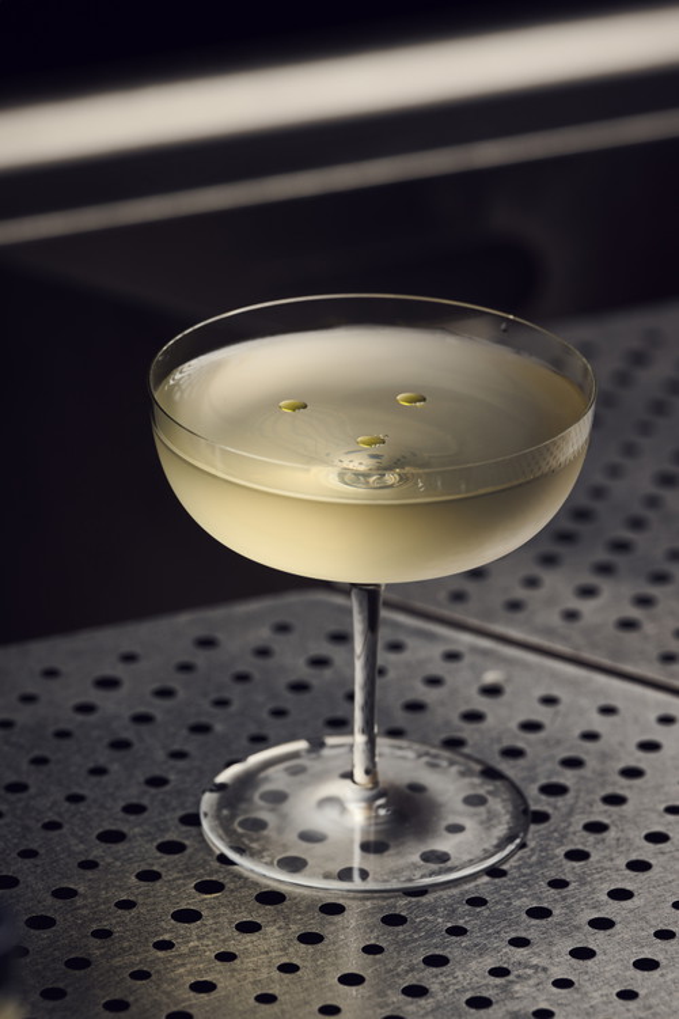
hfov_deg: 6.9
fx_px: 5658
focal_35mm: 200
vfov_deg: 10.3
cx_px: 340
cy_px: 510
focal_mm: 200
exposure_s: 1/200
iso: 100
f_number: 8
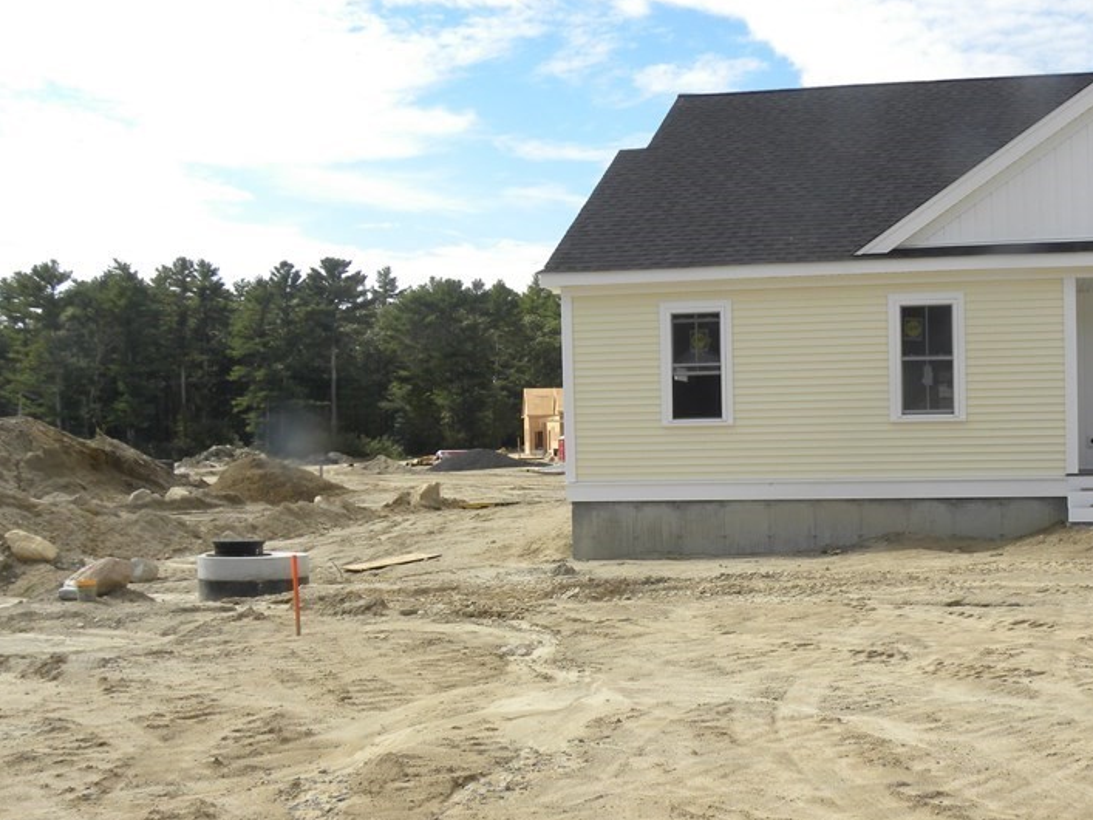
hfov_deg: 43.7
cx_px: 788
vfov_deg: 34.2
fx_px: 1326
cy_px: 509
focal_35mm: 42
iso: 64
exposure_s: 1/247
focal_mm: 5.2
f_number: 5.6
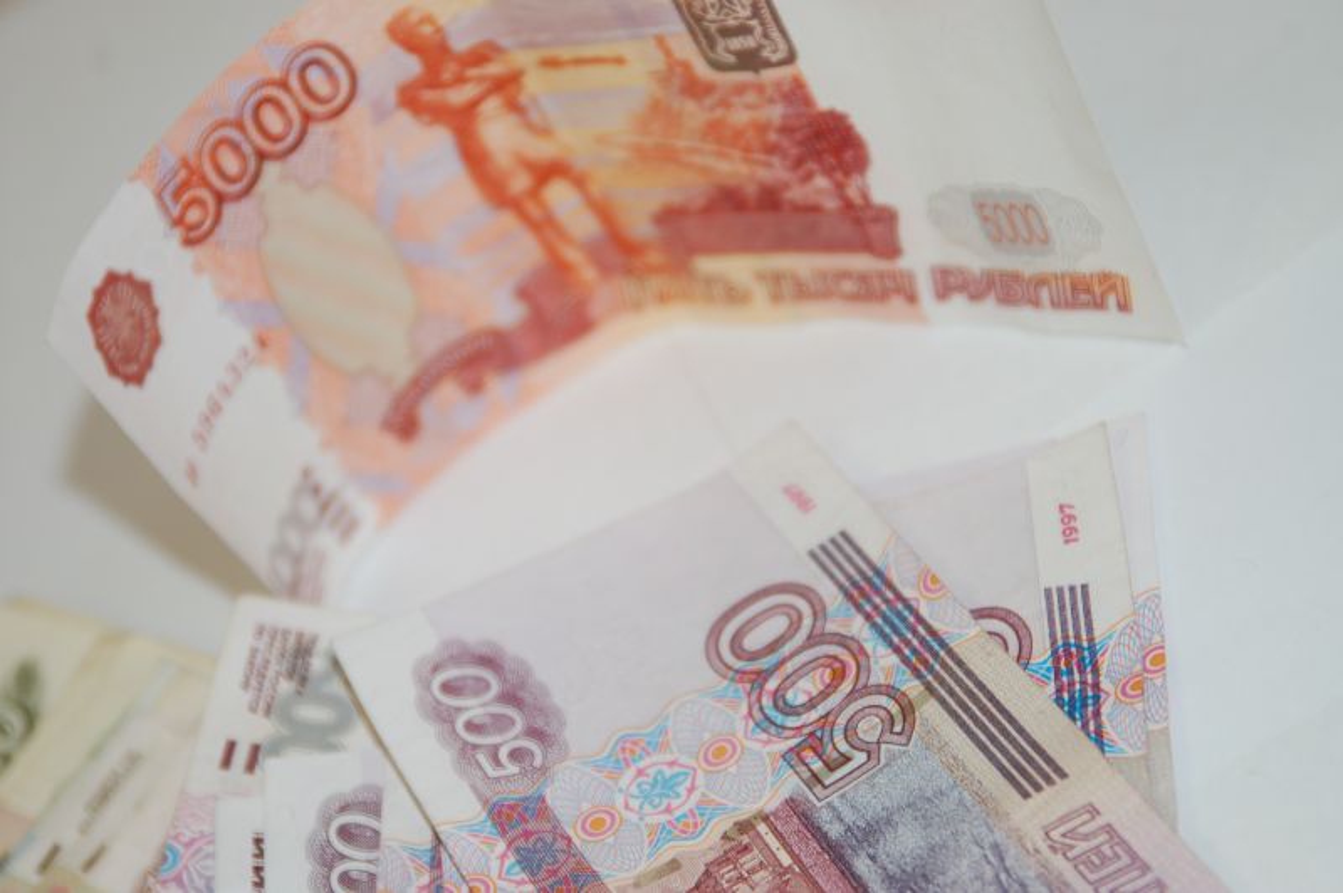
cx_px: 672
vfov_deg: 13.8
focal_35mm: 99
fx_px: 3690
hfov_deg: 20.6
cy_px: 446
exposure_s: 1/60
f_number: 4.5
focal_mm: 66
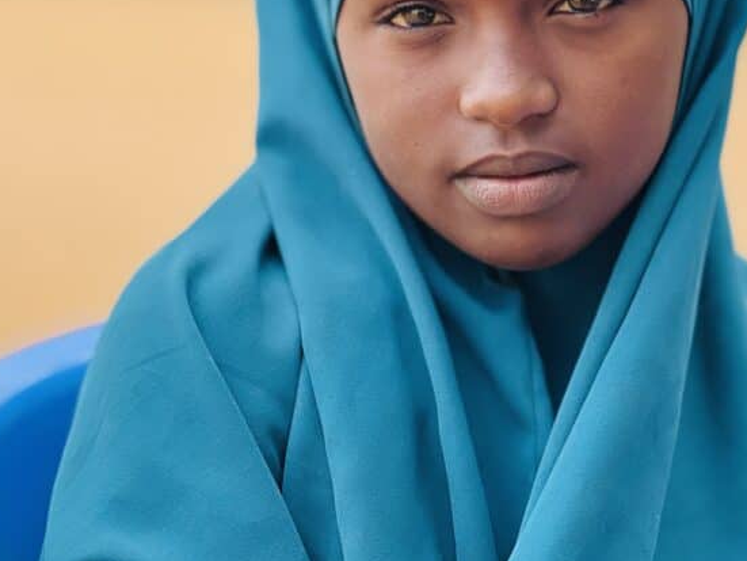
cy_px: 142
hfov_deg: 13.8
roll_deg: -3.7
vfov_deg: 10.4
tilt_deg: -3.3
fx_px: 3088
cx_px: 347
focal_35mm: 143
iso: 50
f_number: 2.8
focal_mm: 9
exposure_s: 1/121
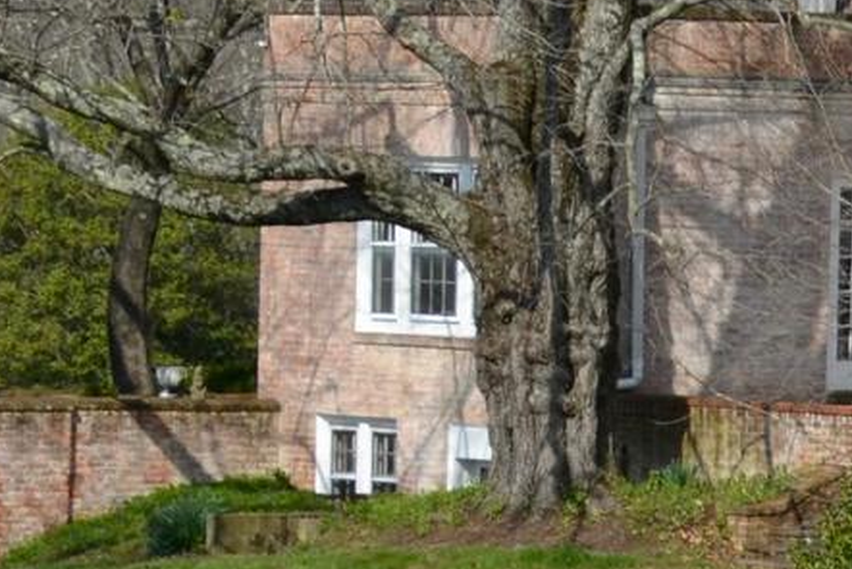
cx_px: 1395
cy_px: 113
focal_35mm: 382
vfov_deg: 3.6
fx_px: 9051
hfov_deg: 5.3
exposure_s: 1/250
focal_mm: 55
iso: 100
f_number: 8
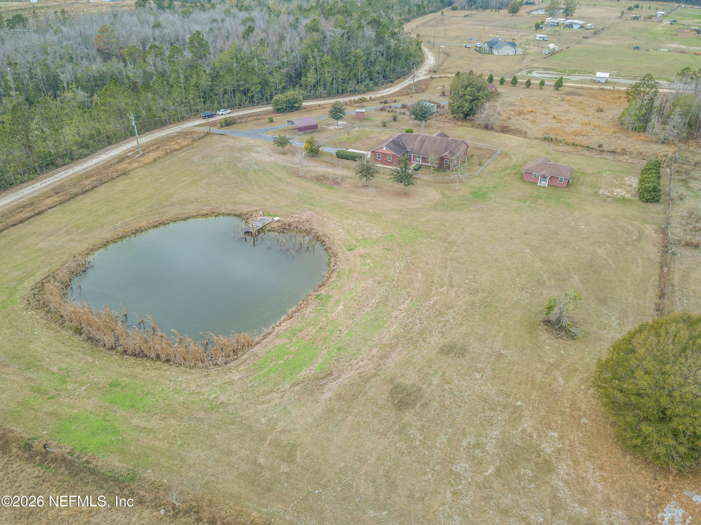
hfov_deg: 67.3
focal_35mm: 26
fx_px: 526
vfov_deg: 53.0
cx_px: 350
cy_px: 262
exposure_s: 1/180
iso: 100
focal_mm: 4.73
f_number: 2.2
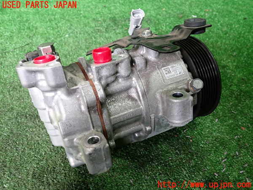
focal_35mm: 30
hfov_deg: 60.0
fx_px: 219
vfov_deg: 46.8
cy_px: 95
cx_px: 126
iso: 400
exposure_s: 1/30
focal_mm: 5.4
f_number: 2.3
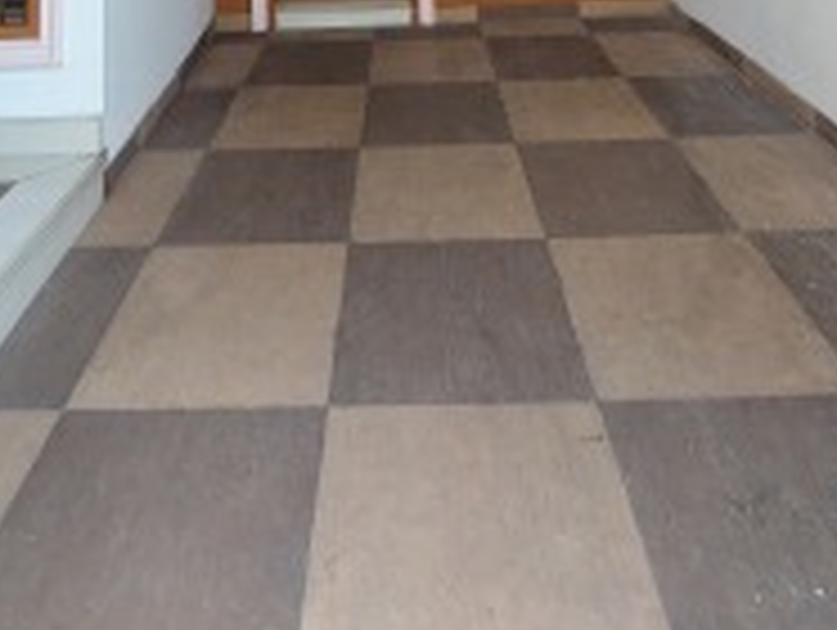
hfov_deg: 63.3
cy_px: -254
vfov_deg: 32.0
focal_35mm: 28
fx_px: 678
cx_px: 389
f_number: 2.2
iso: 100
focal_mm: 1.74
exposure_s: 1/100
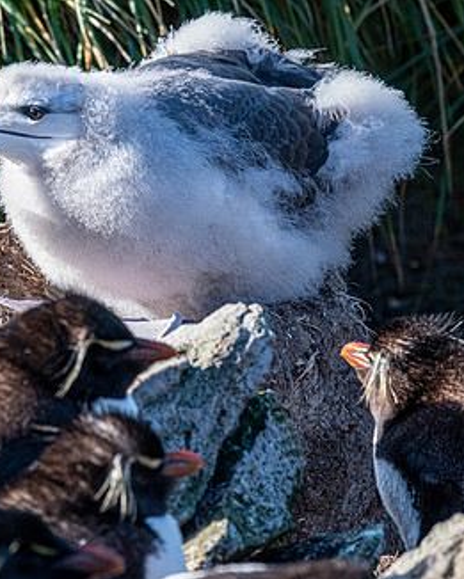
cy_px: 166
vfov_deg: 3.2
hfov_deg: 2.6
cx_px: 81
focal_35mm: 606
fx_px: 10398
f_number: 8
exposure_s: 1/640
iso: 800
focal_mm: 300
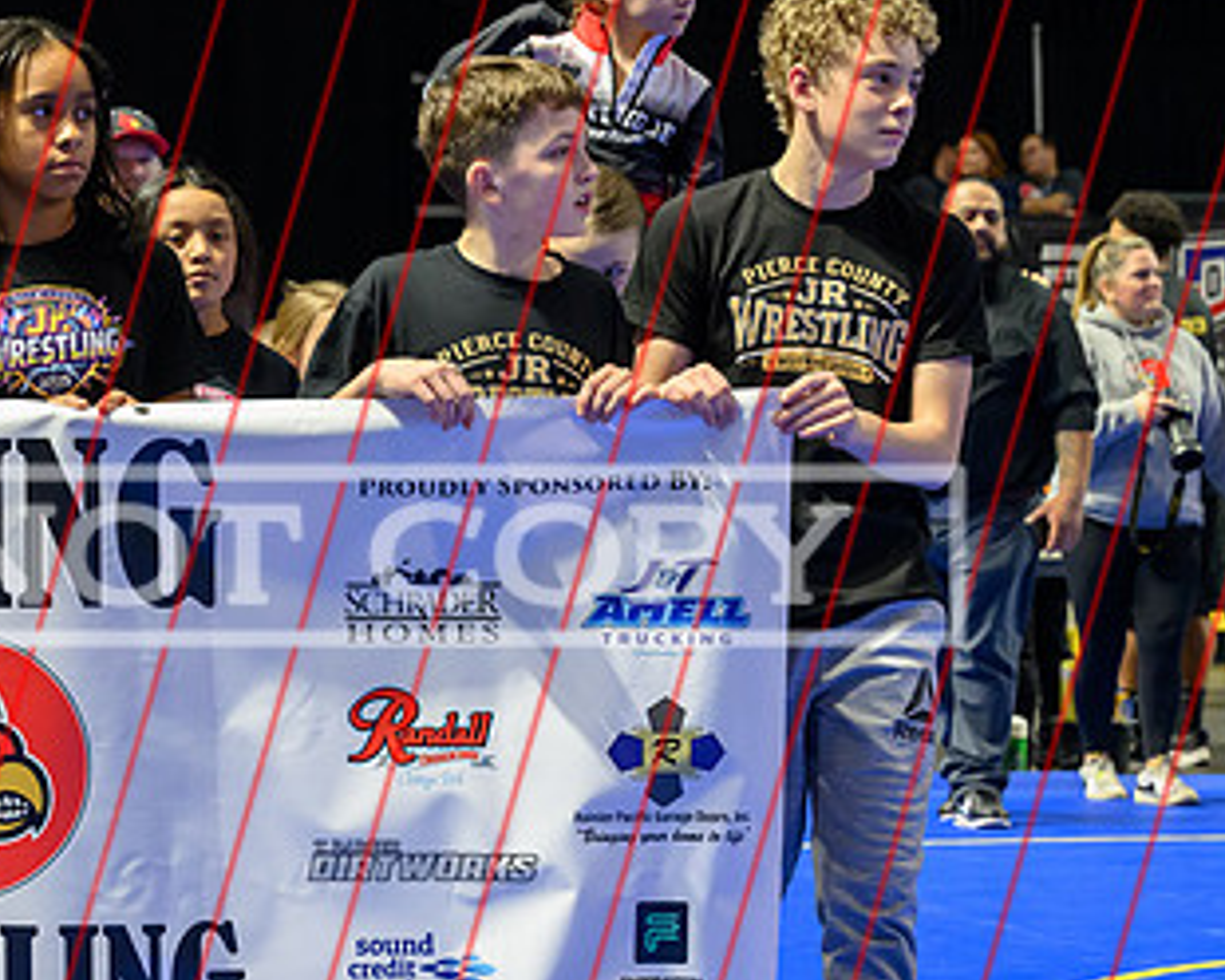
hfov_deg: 13.3
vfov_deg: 10.7
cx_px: 223
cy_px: 696
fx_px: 5221
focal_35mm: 144
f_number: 5.6
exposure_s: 1/320
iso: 4000
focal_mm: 70
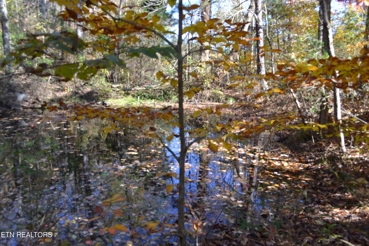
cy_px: 123
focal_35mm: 27
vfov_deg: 47.9
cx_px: 184
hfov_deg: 67.4
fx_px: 277
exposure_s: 1/125
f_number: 5.6
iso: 280
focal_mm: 18
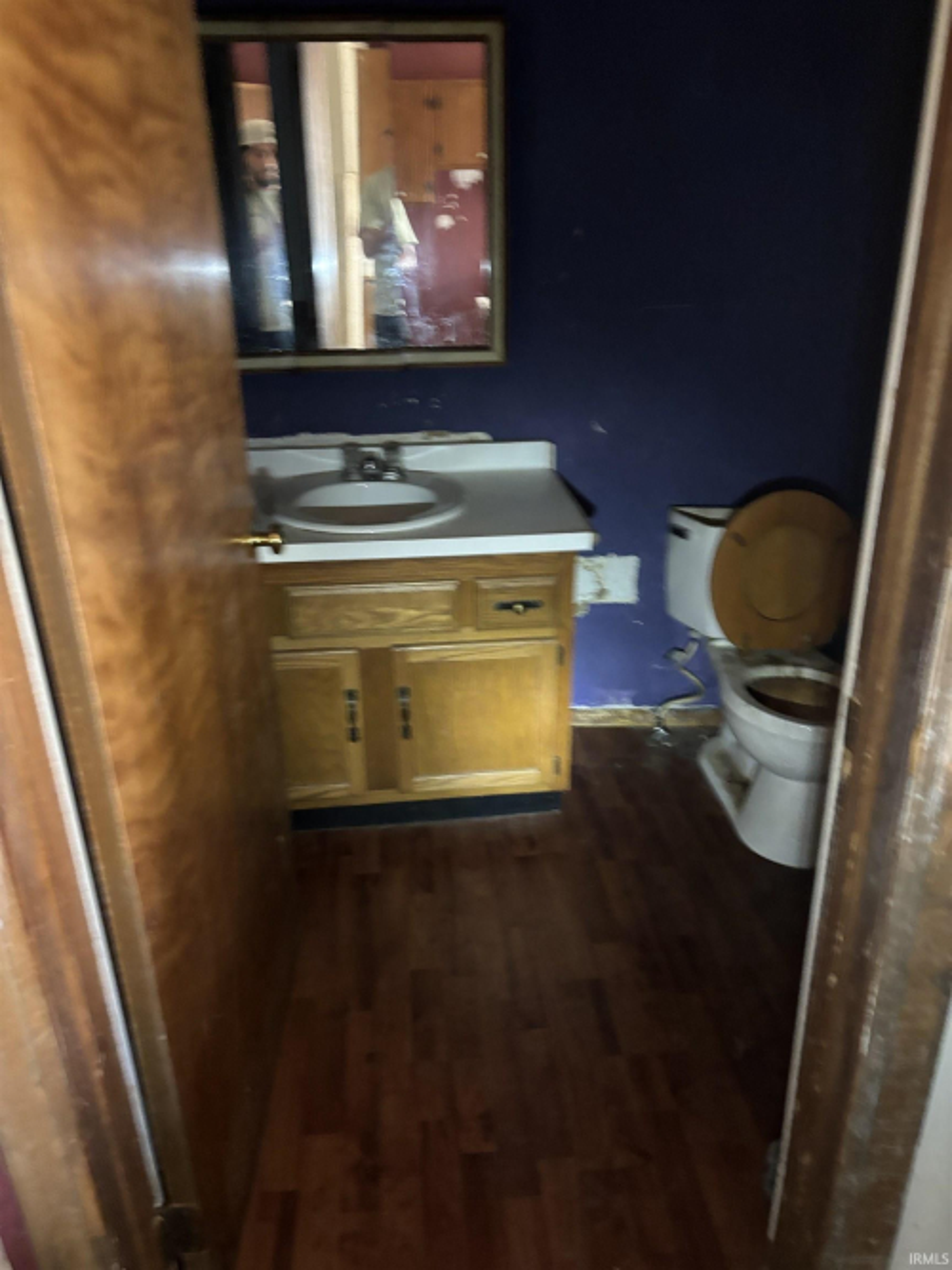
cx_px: 476
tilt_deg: -24.2
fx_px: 954
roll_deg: +1.5
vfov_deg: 67.3
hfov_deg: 53.0
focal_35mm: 26
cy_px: 635
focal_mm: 5.96
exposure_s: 1/31
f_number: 1.6
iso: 640
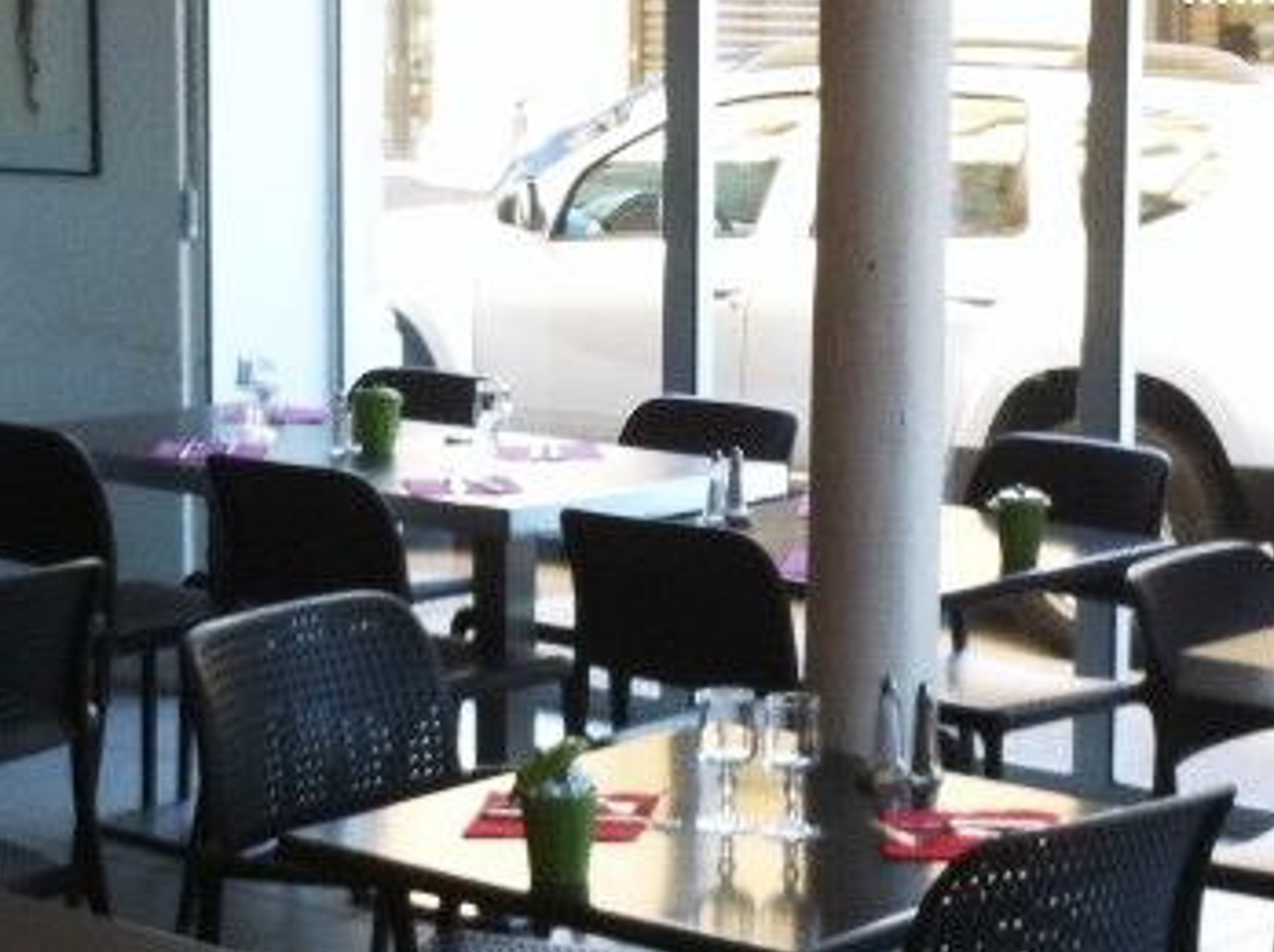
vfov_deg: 14.3
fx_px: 3786
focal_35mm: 103
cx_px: 644
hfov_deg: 19.1
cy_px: 361
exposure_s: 1/60
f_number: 2.8
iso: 100
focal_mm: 3.85
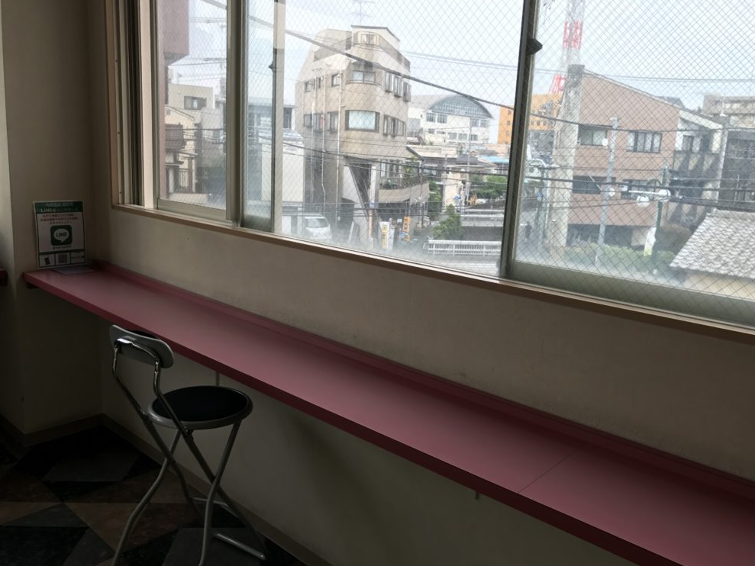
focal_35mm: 29
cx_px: 386
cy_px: 278
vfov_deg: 48.2
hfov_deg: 61.6
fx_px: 633
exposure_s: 1/132
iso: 20
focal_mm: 3.99
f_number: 1.8
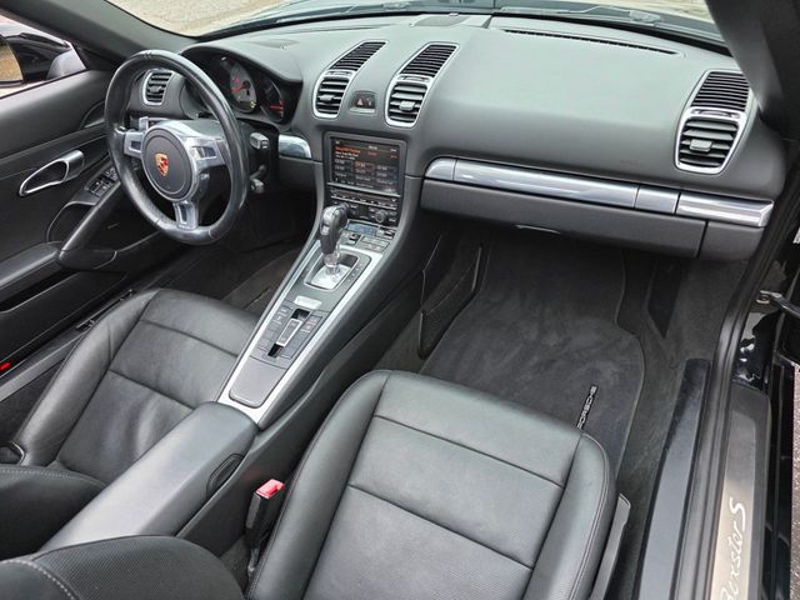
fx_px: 532
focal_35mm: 23
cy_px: 300
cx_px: 400
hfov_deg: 73.9
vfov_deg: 58.9
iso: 50
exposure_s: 1/180
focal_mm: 6.3
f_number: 1.7
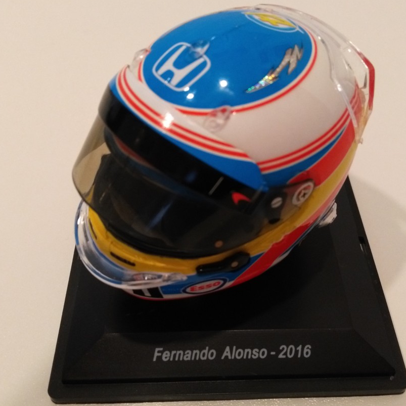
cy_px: 204
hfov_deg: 44.9
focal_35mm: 37
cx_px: 218
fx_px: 491
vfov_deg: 44.9
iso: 667
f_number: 2
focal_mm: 2.96
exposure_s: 1/33
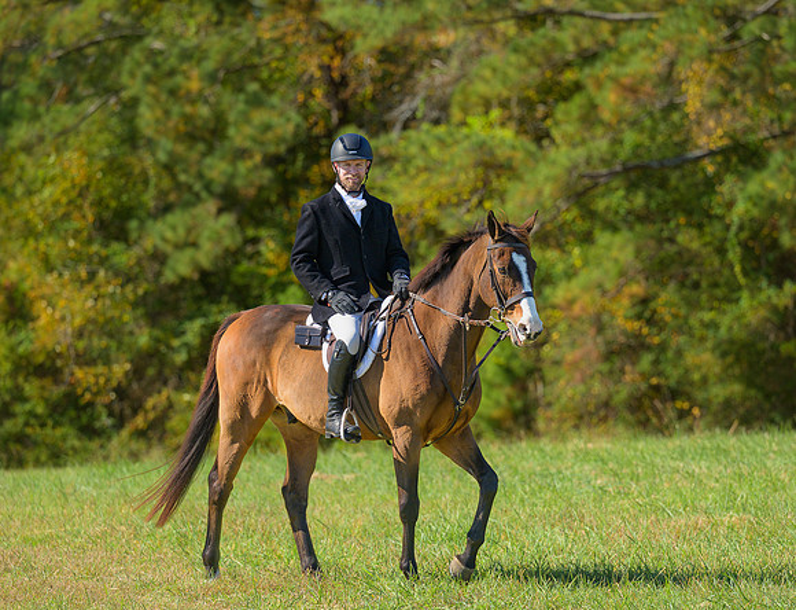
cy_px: 281
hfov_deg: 8.2
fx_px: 5575
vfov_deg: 6.3
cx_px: 438
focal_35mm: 241
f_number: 4
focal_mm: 190
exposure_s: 1/500
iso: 200
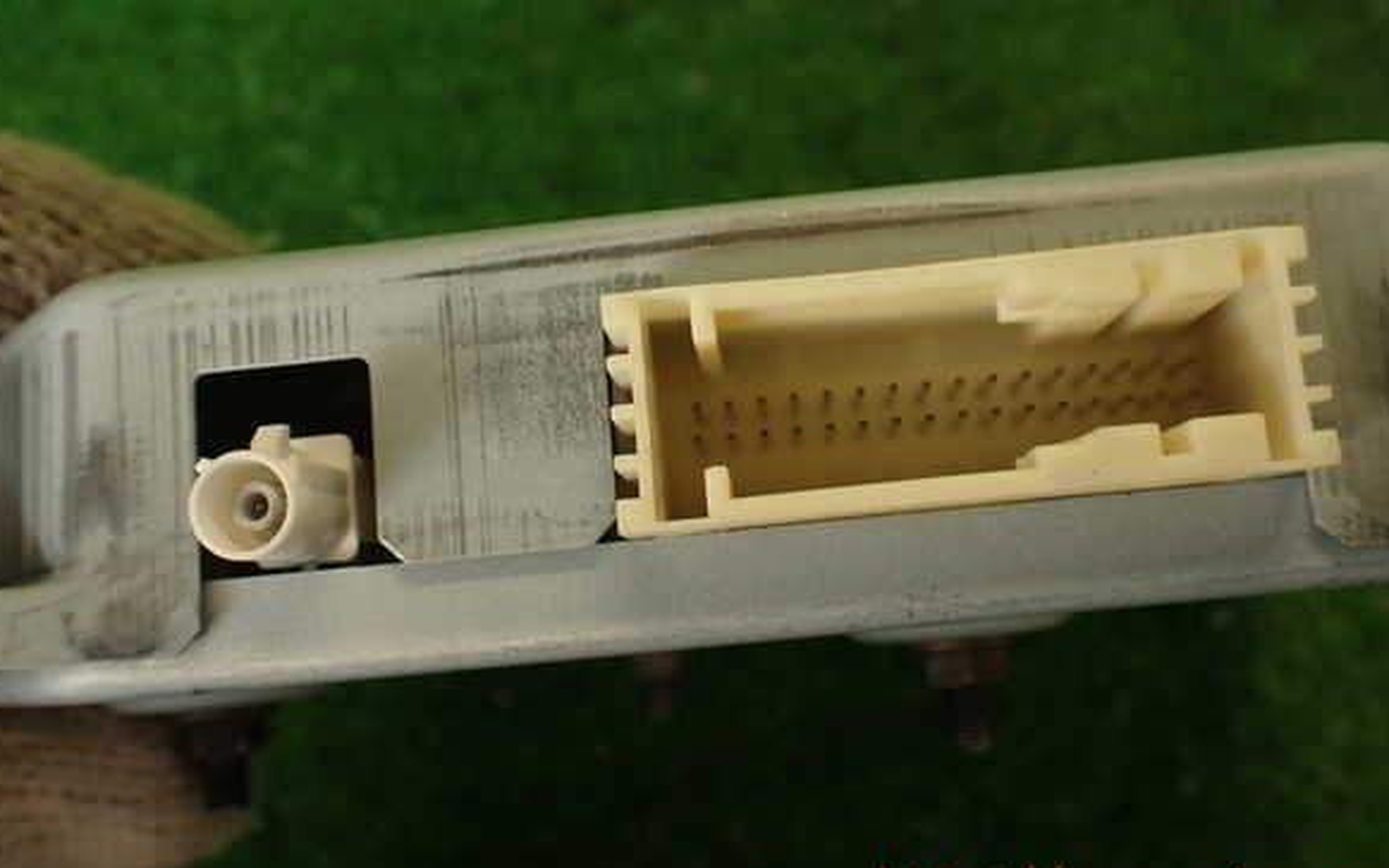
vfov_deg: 36.2
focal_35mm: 35
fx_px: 1325
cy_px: 385
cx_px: 700
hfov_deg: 55.3
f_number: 2.4
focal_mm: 5.79
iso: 160
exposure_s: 1/60
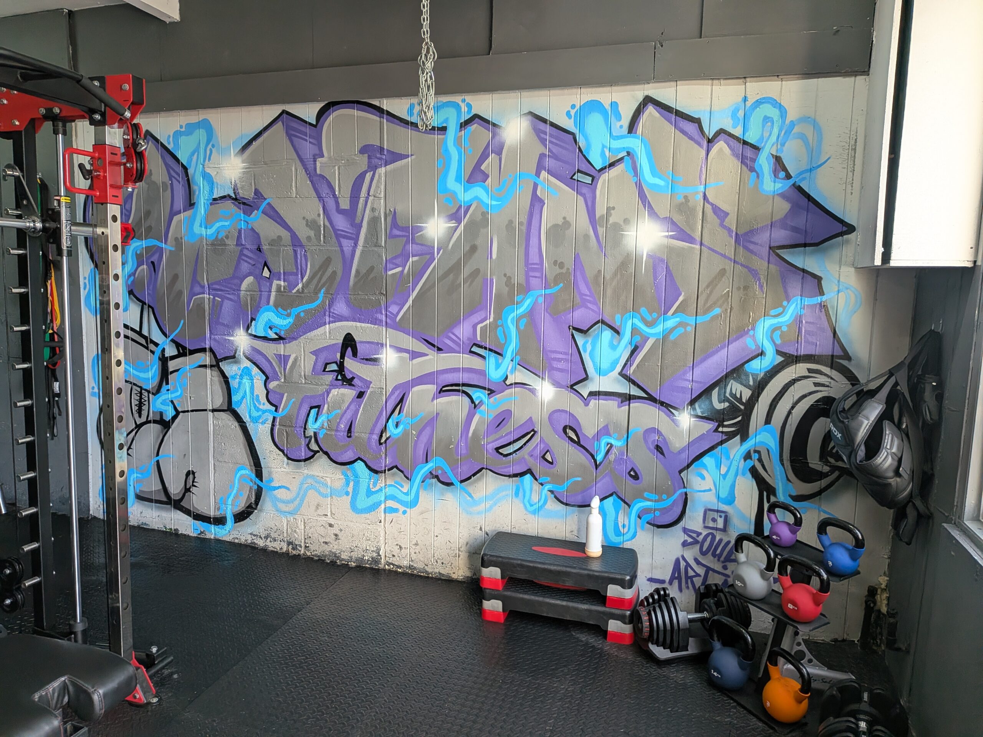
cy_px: 368
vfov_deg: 56.8
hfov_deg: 71.6
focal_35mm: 24
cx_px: 492
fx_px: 682
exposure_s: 1/100
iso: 172
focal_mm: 4.53
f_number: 1.7
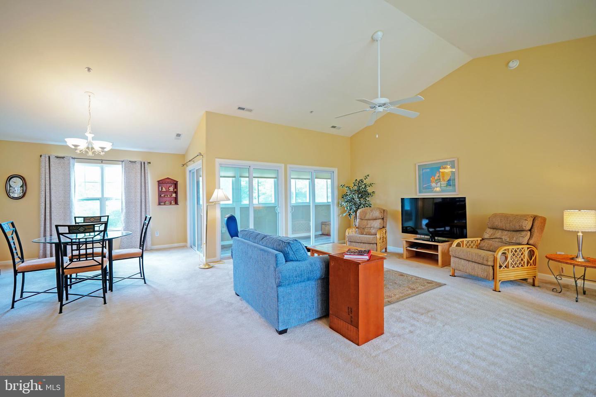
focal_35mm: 15
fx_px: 248
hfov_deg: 100.4
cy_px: 198
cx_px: 298
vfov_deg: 77.3
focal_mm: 10
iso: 200
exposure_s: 1/30
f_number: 2.8
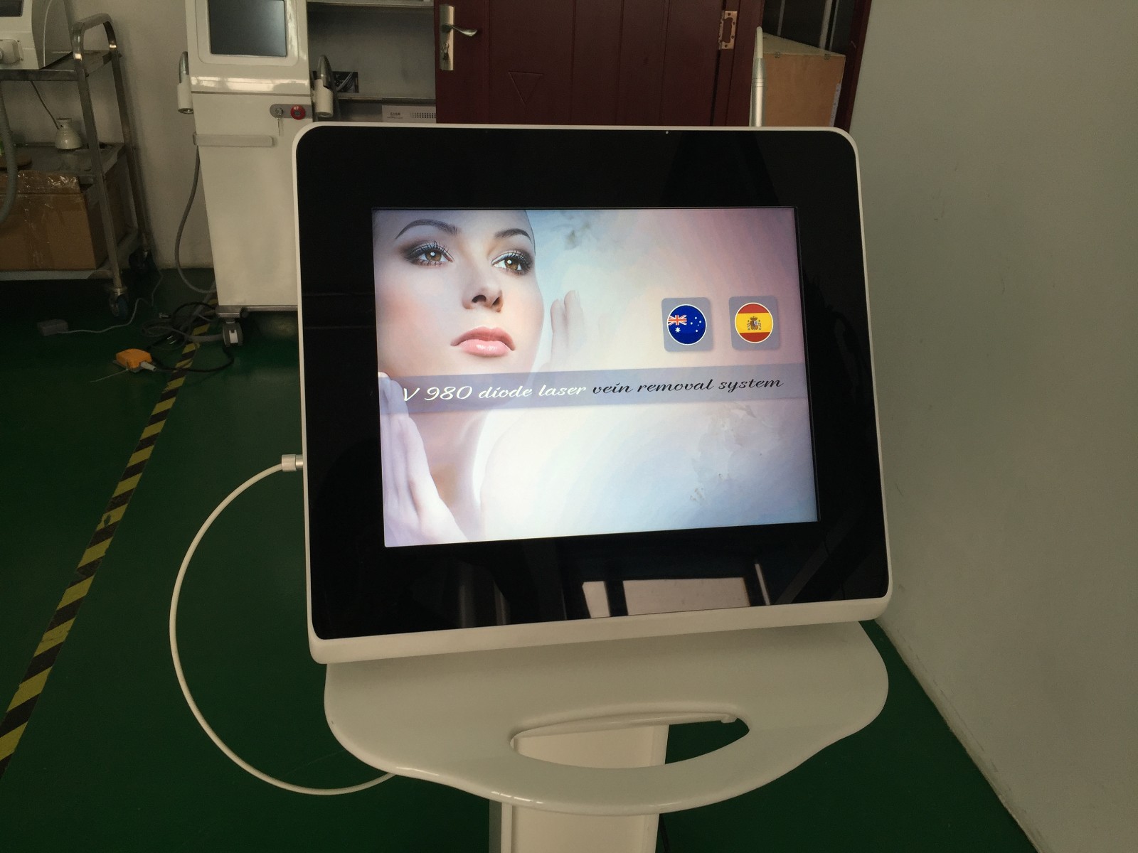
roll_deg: -4.3
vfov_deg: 48.2
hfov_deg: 61.7
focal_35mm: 29
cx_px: 569
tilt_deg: -27.7
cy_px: 426
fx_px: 953
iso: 32
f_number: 2.2
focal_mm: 4.15
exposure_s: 1/50
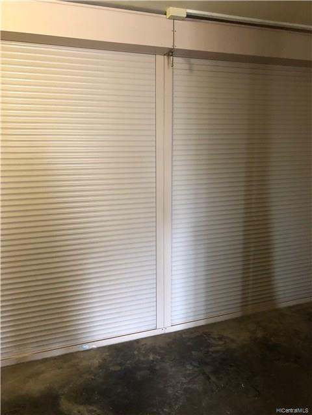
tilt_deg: -9.2
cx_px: 156
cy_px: 208
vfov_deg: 63.4
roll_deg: +1.0
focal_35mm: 28
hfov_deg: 49.7
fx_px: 336
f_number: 1.8
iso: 100
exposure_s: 1/8
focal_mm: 4
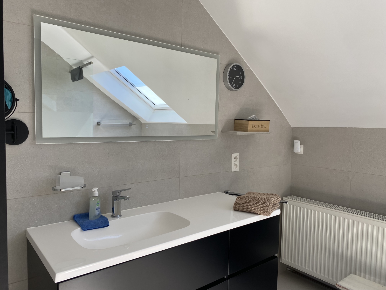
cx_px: 193
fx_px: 290
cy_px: 145
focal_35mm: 26
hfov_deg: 67.3
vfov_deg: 53.1
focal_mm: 4.25
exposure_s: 1/318
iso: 32
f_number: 1.8
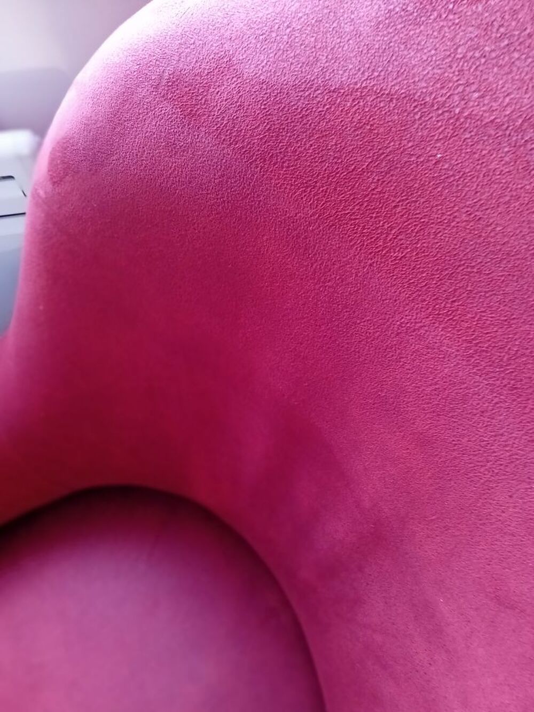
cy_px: 356
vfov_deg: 63.4
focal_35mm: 28
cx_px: 267
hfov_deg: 49.8
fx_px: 576
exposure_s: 1/16.7
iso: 2500
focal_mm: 3.38
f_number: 2.8
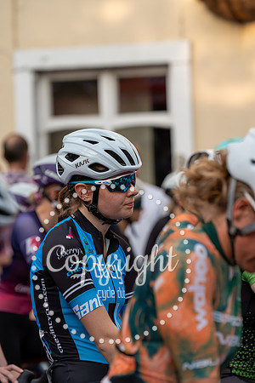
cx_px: 128
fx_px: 1657
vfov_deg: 13.2
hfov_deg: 8.8
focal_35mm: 156
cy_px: 192
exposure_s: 1/1250
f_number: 4.5
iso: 500
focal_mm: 156
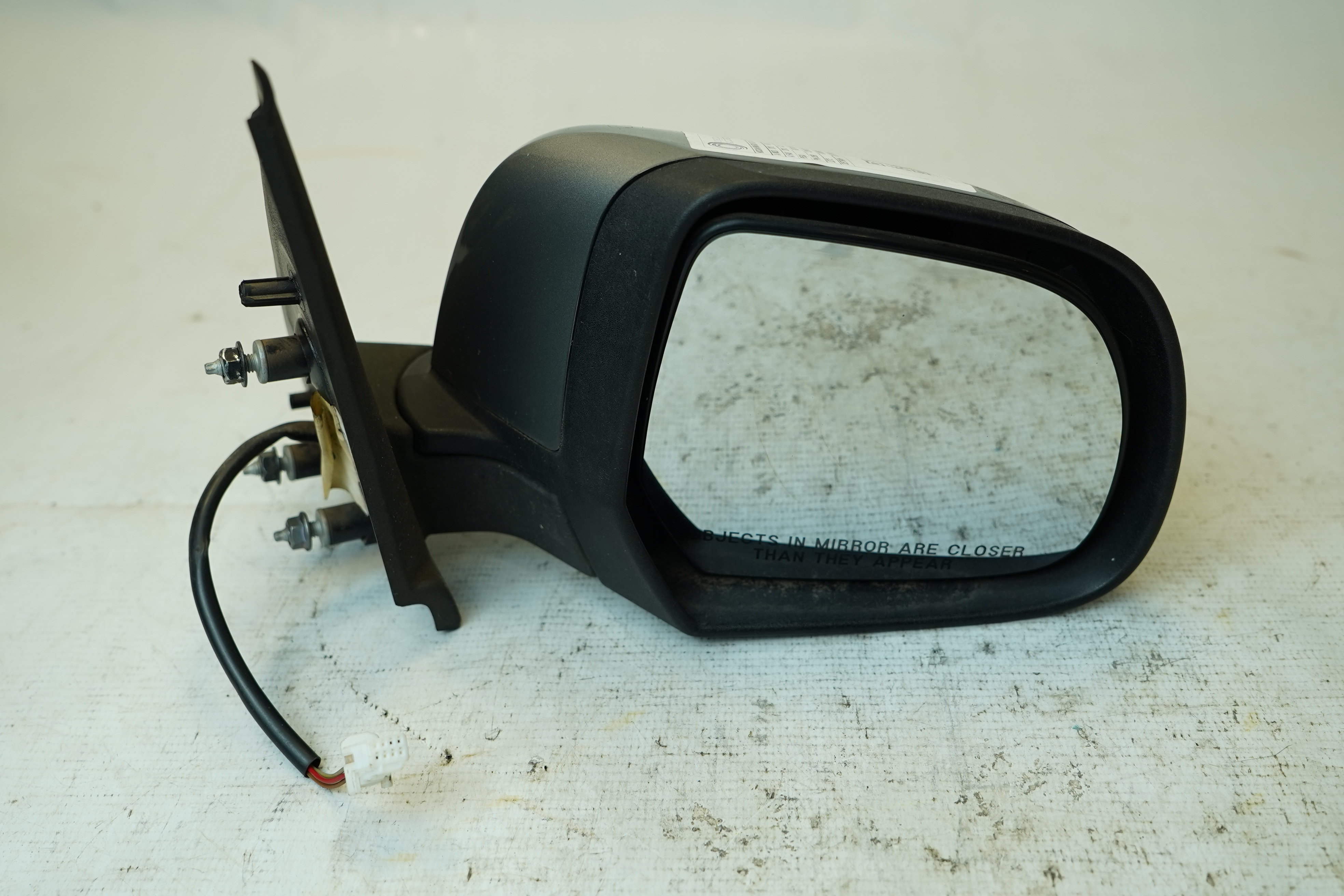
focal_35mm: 37
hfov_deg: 51.9
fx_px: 1381
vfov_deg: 35.9
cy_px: 448
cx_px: 672
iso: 200
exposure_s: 1/160
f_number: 4
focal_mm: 25
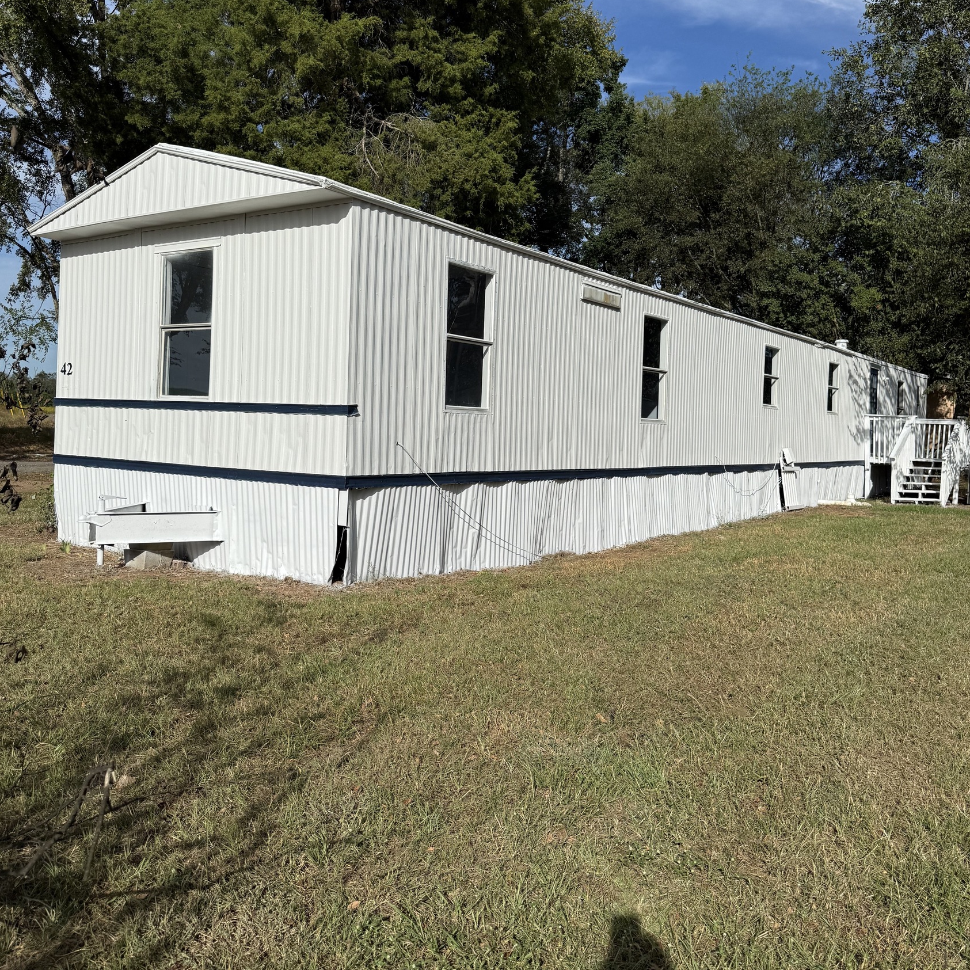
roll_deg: -1.2
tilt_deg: -0.1
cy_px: 427
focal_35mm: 29
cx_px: 492
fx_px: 919
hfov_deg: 55.6
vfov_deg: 55.5
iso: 80
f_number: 1.78
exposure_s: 1/10309
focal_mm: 6.76
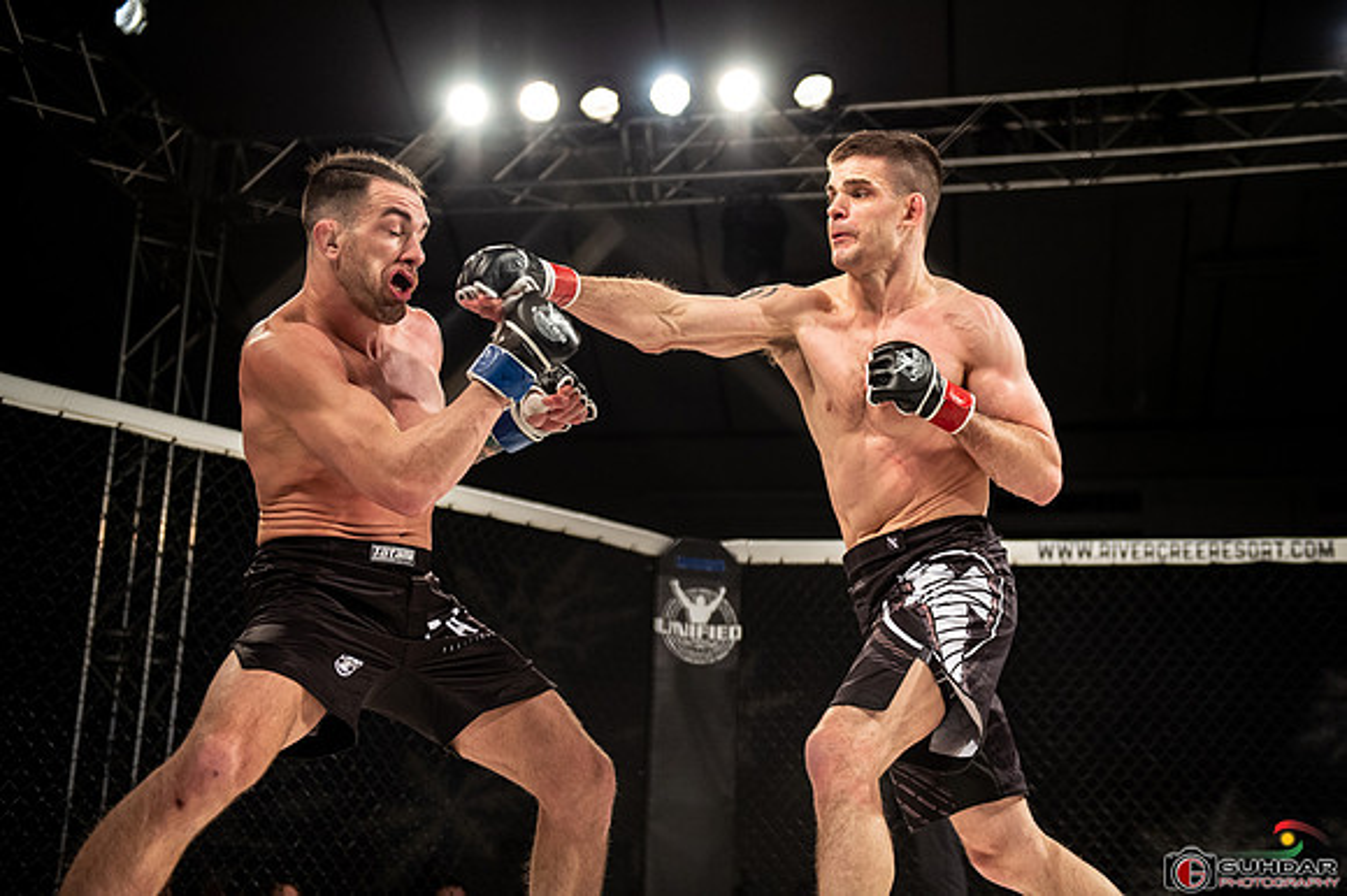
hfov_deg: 41.1
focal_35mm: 48
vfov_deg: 28.0
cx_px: 674
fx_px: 1795
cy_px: 448
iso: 1600
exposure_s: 1/1000
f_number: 2.8
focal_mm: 48
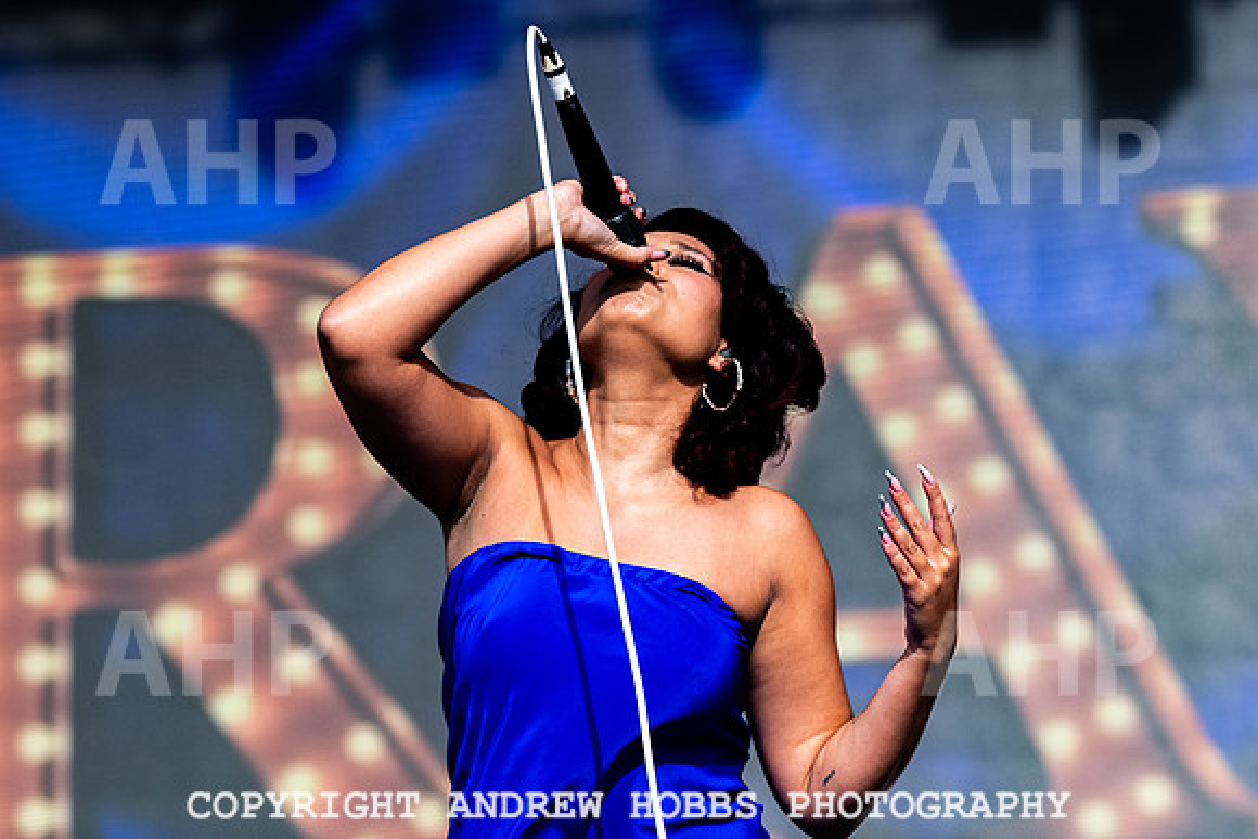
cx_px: 629
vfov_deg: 9.6
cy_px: 302
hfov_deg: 14.3
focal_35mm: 143
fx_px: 5008
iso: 250
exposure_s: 1/6400
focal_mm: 112
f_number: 4.5
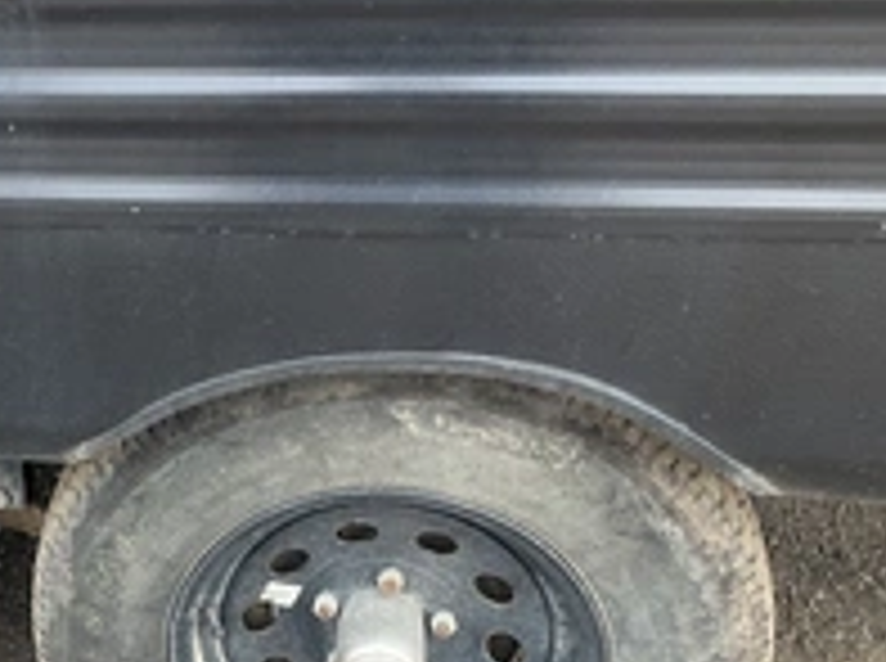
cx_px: 40
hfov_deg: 30.8
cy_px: 500
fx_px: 1507
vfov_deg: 24.5
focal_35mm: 59
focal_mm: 3
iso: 25
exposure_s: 1/222
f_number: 1.8
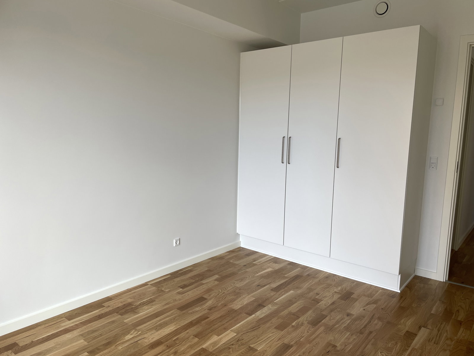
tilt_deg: -8.1
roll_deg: -1.0
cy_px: 178
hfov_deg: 67.3
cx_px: 237
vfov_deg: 53.1
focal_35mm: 26
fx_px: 356
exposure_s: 1/121
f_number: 1.6
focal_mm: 4.2
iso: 32
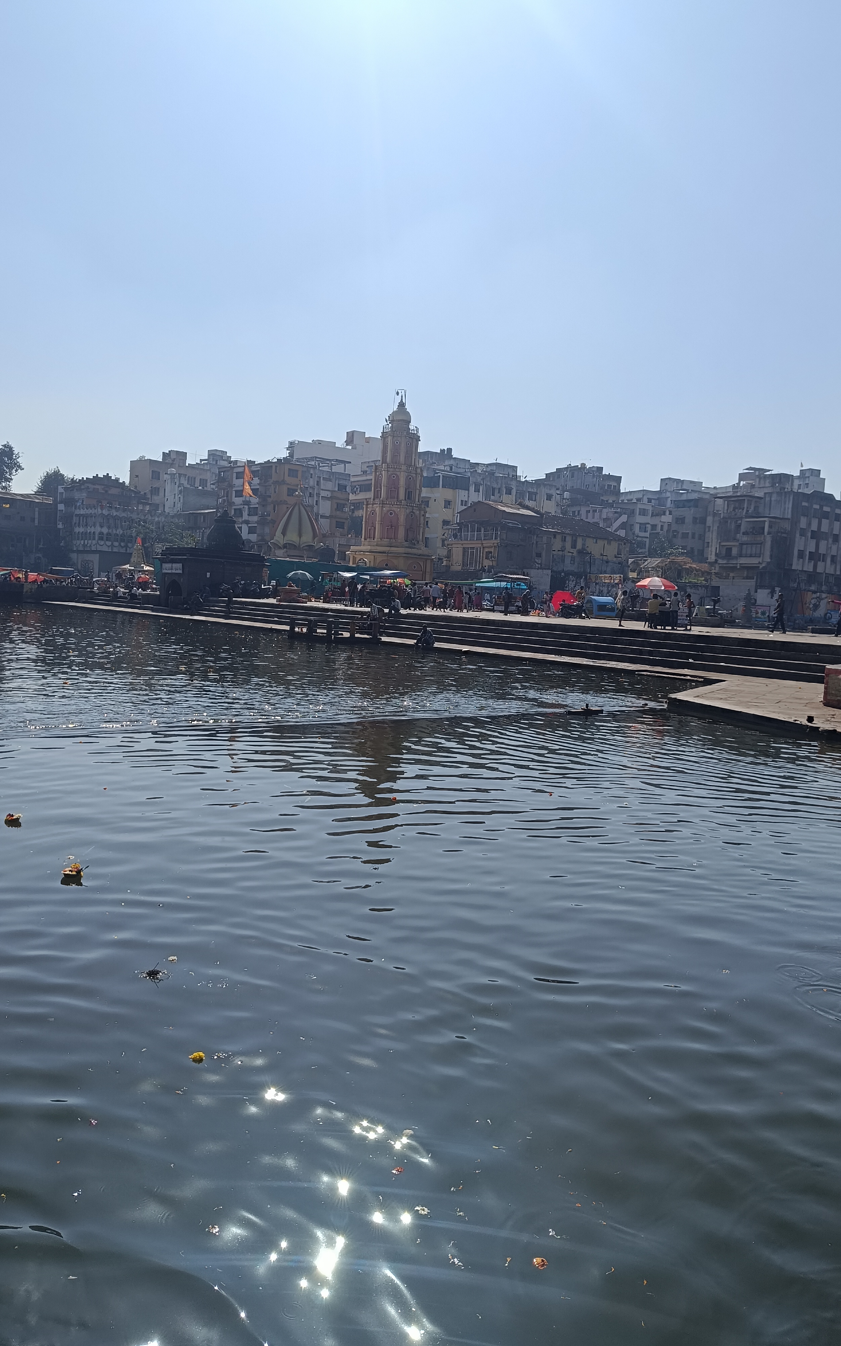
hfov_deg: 47.6
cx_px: 409
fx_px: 953
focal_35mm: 26
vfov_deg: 70.4
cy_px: 671
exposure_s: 1/4149
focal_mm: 5.59
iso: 50
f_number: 1.88
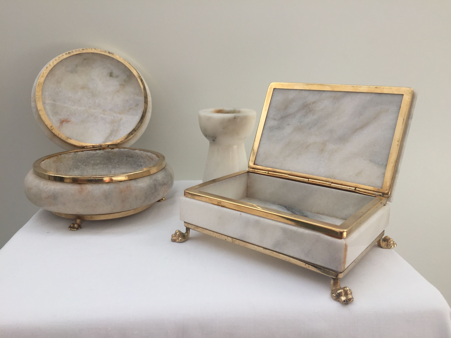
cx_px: 226
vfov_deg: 48.2
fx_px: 378
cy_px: 169
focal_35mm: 29
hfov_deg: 61.7
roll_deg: -1.0
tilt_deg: -16.3
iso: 32
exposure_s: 1/590
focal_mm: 4.15
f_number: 2.2
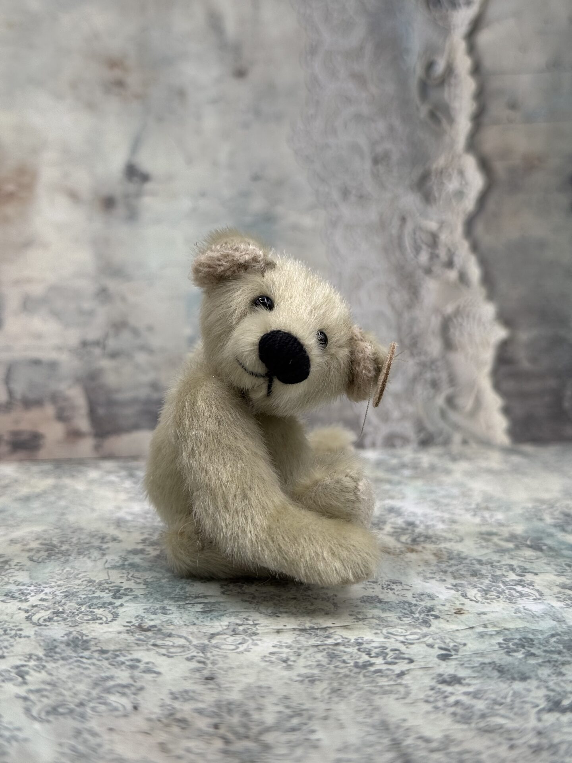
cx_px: 286
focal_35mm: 48
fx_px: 1058
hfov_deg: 30.3
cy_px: 382
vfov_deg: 39.7
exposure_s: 1/134
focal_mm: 6.76
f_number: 1.78
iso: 50
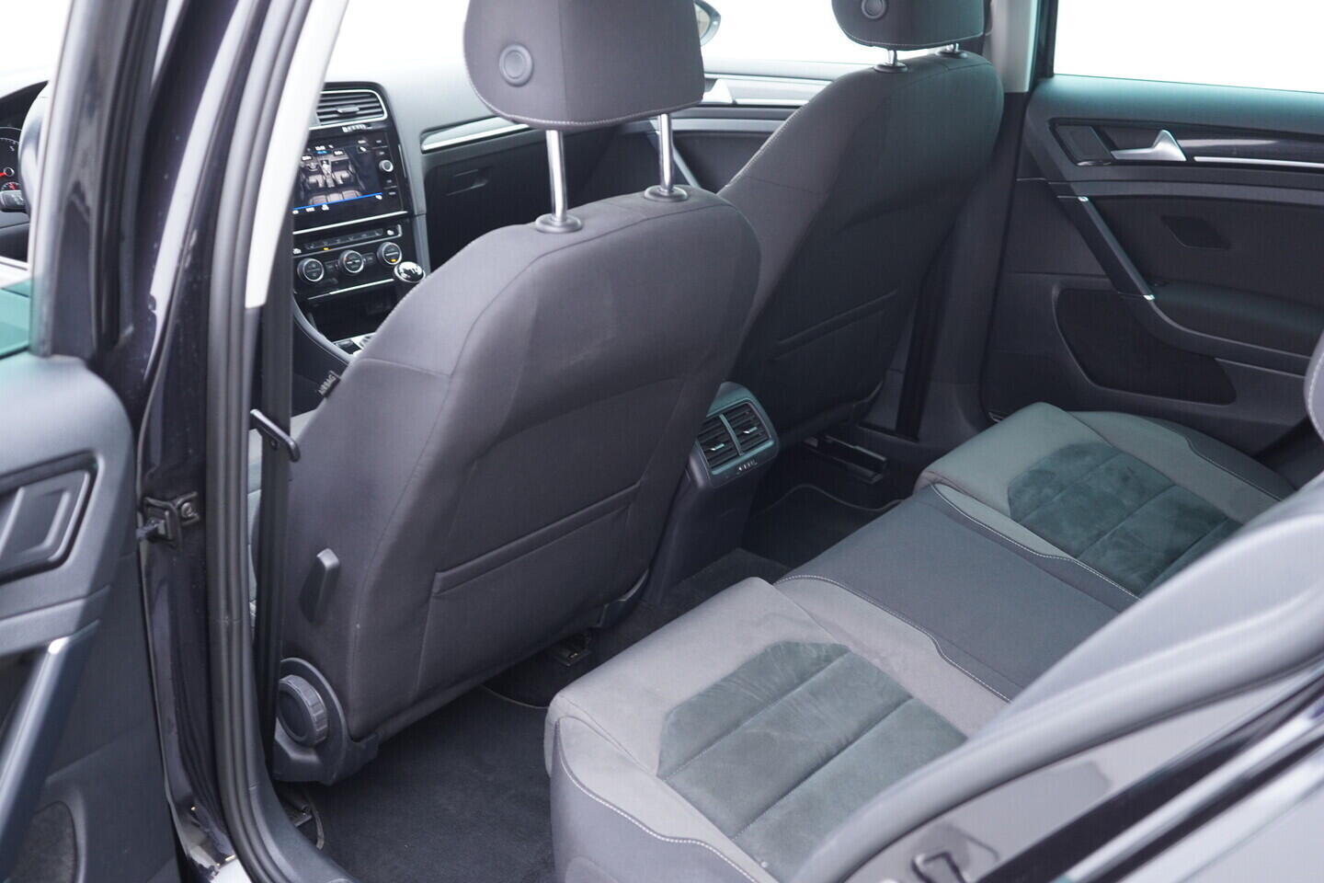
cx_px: 662
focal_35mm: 36
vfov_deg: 36.9
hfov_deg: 53.1
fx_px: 1324
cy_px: 442
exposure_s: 1/40
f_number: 2.8
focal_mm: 24
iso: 640
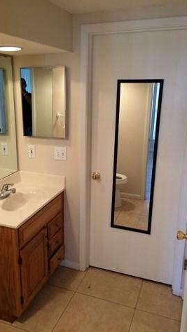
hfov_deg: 36.6
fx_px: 282
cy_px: 166
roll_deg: +0.4
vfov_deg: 61.0
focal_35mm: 32
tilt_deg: -17.7
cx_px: 75
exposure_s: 1/30
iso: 64
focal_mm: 4.15
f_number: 2.2
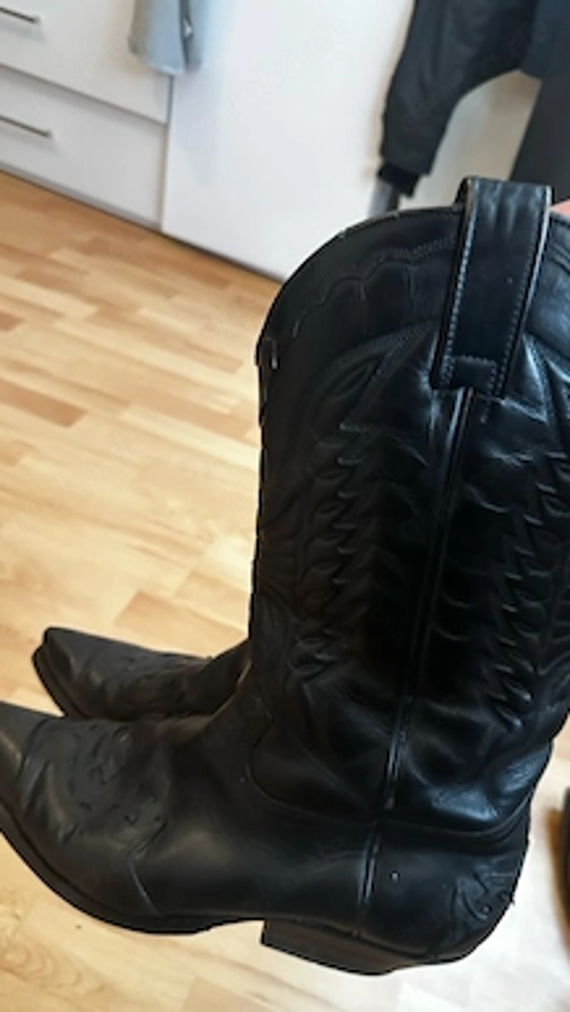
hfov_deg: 42.8
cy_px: 513
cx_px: 329
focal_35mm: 27
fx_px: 725
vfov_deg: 69.8
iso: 800
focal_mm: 6.86
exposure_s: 1/60
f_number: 1.78
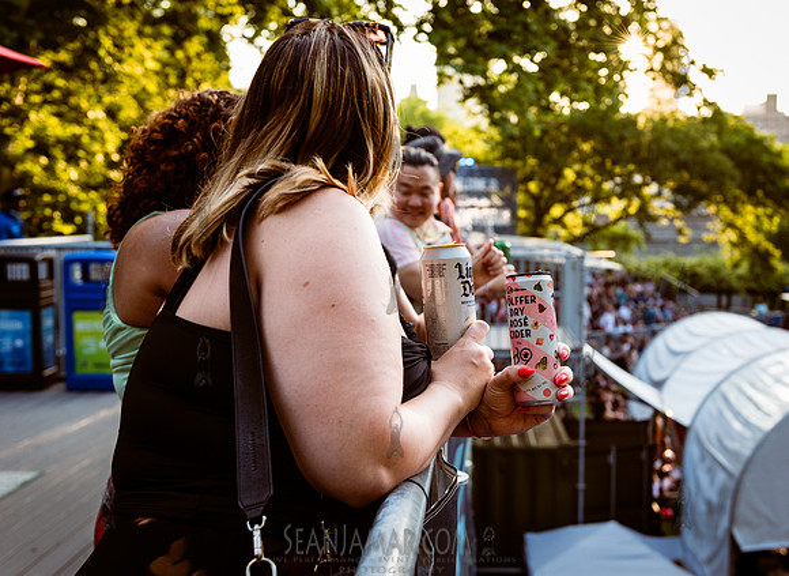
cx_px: 465
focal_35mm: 53
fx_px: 1192
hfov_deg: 36.5
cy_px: 311
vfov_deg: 27.1
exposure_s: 1/500
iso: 1000
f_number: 4
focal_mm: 45
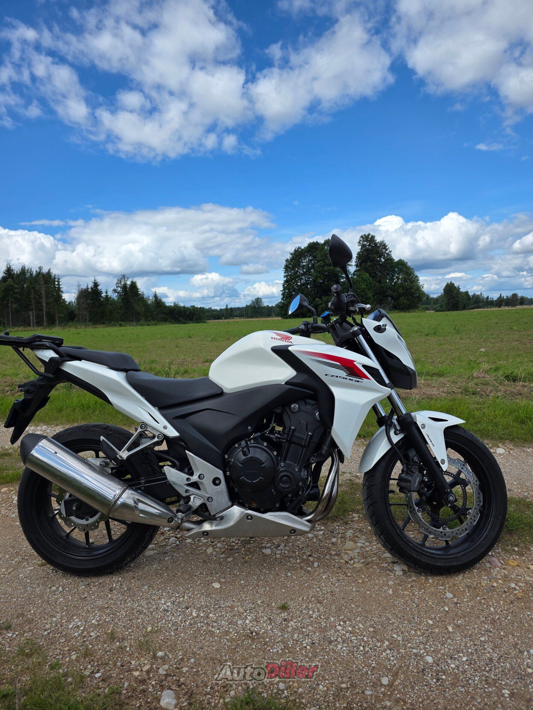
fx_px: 472
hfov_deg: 58.9
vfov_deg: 73.9
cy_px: 355
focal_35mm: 23
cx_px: 266
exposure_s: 1/6150
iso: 80
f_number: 1.7
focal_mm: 6.3
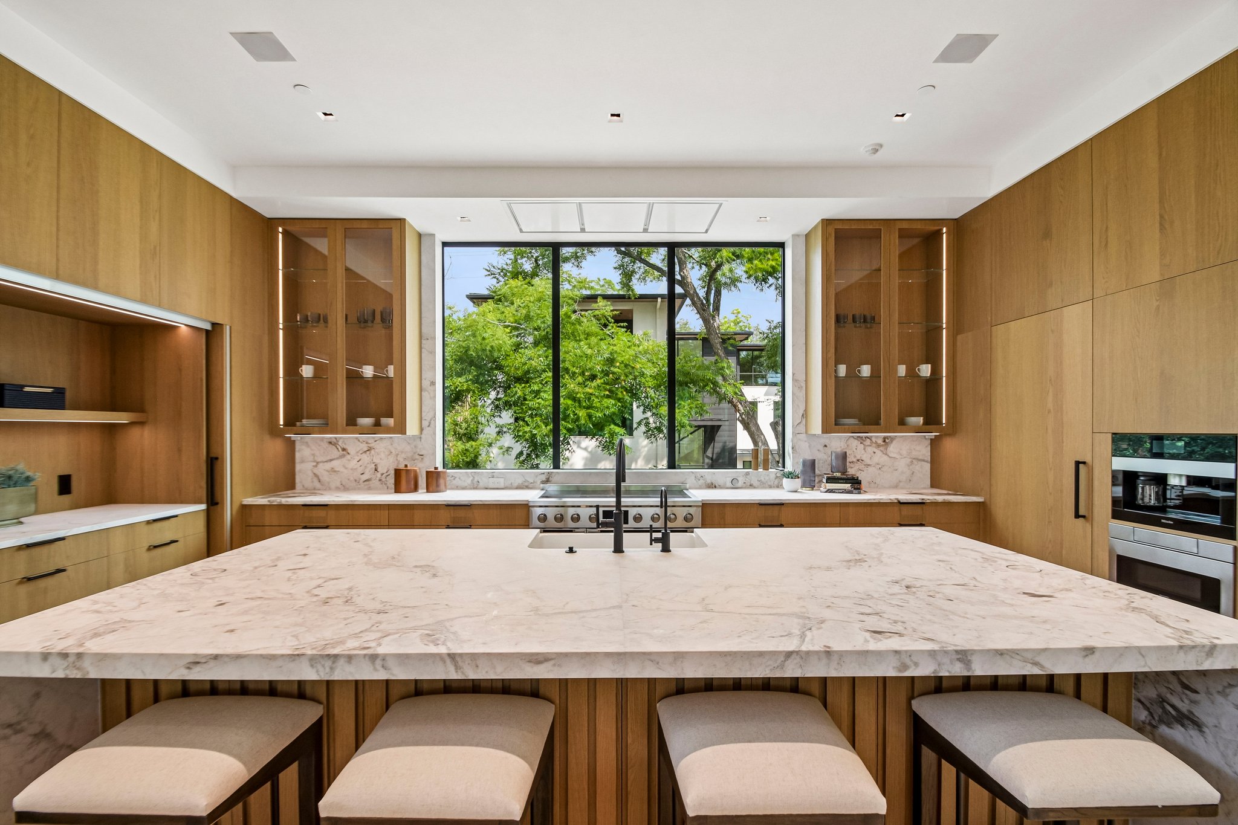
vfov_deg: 77.3
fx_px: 516
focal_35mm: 15
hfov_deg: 100.4
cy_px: 412
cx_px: 619
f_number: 8
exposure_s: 1/30
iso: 400
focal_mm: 10
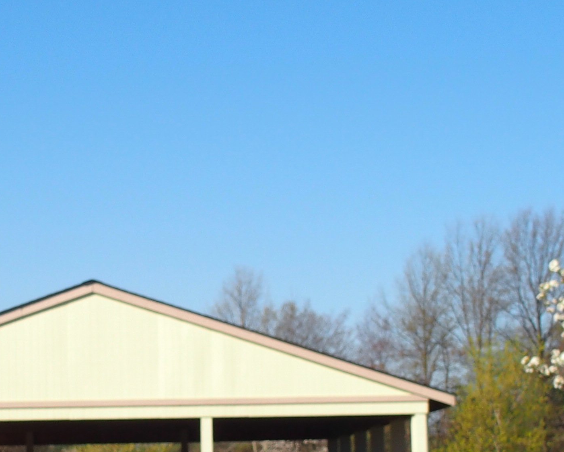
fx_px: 1937
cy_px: 425
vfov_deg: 13.2
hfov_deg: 16.5
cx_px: 181
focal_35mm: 116
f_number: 5
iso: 100
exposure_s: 1/640
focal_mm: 9
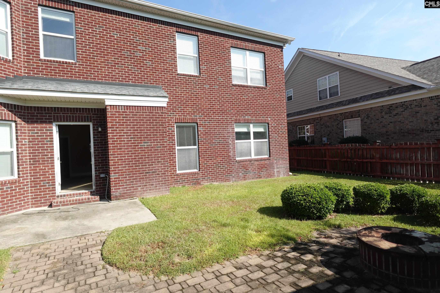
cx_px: 220
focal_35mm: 20
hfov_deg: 84.0
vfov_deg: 61.9
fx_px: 244
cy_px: 146
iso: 125
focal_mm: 7.6
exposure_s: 1/2000
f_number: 2
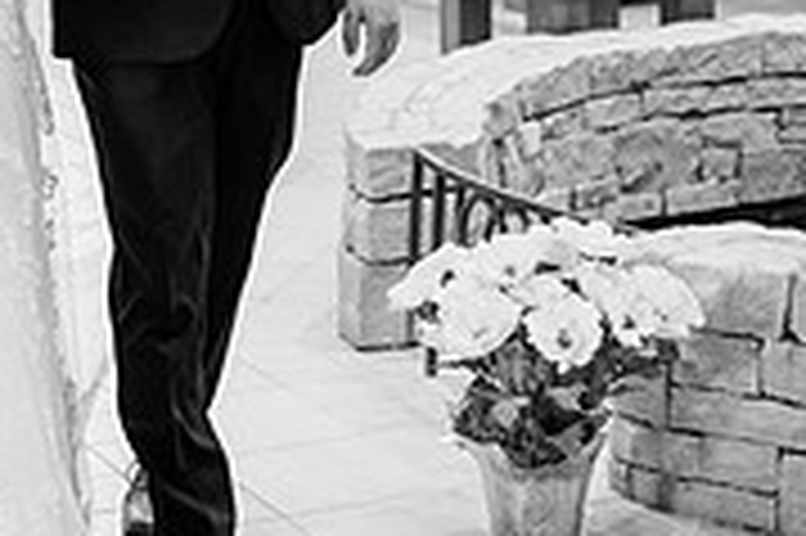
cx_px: 137
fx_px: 2304
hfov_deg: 19.6
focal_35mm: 103
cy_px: -167
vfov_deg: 12.8
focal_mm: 41
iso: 1000
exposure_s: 1/250
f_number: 2.8
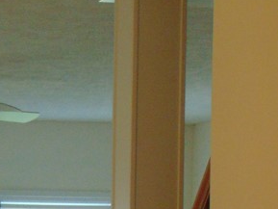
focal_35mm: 177
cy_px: 350
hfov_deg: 10.8
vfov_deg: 8.2
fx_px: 1422
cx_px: -108
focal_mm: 9
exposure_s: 1/30
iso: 100
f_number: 3.5
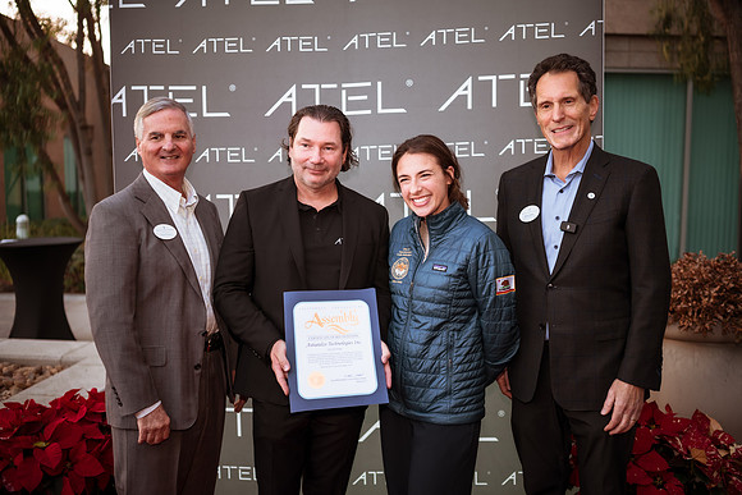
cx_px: 371
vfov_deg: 37.9
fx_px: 722
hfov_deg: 54.4
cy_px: 248
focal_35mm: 35
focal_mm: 35
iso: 200
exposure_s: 1/400
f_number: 1.8
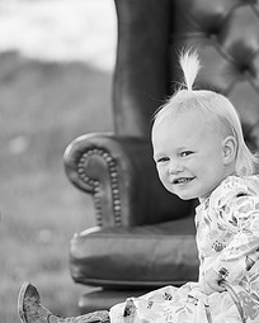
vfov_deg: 4.7
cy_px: 235
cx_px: 156
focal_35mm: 408
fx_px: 3909
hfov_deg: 3.8
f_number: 2.8
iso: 200
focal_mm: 191
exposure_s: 1/320
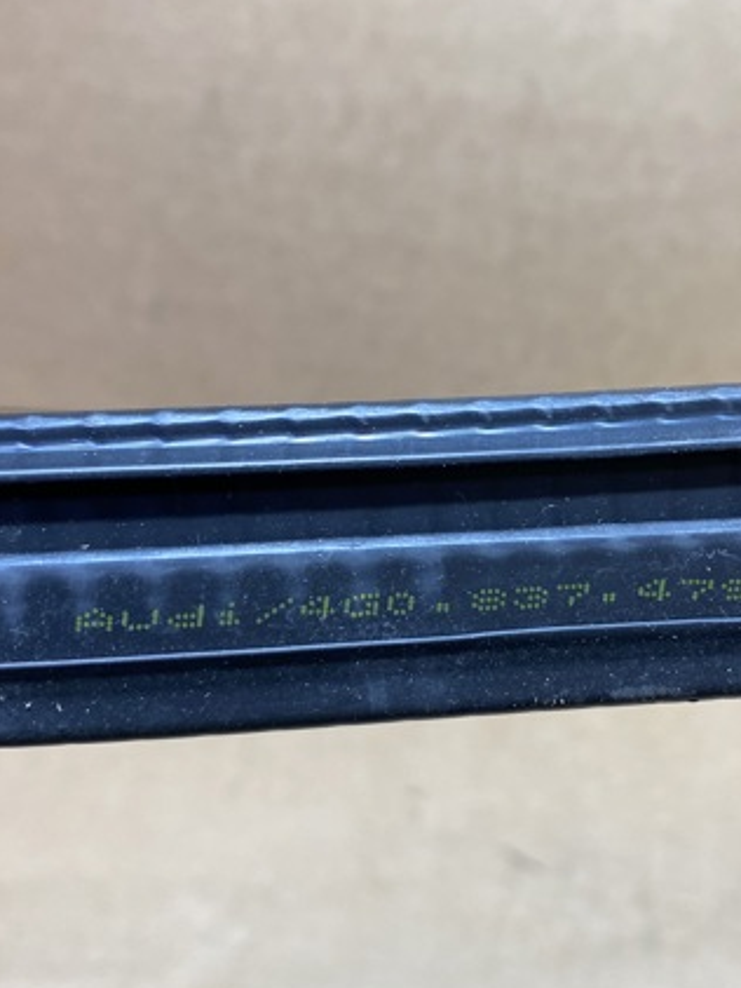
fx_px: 1084
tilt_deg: -43.5
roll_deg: +1.3
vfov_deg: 48.9
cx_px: 478
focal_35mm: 38
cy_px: 533
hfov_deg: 37.4
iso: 125
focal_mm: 4.25
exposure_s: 1/100
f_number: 1.8
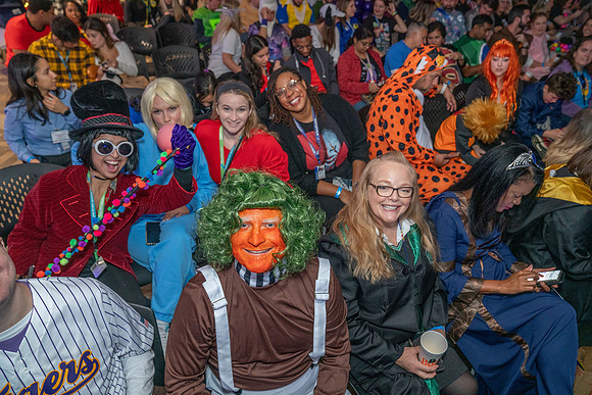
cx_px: 296
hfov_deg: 73.7
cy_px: 198
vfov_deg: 53.2
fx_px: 395
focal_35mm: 24
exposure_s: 1/160
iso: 2500
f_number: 3.5
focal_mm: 24
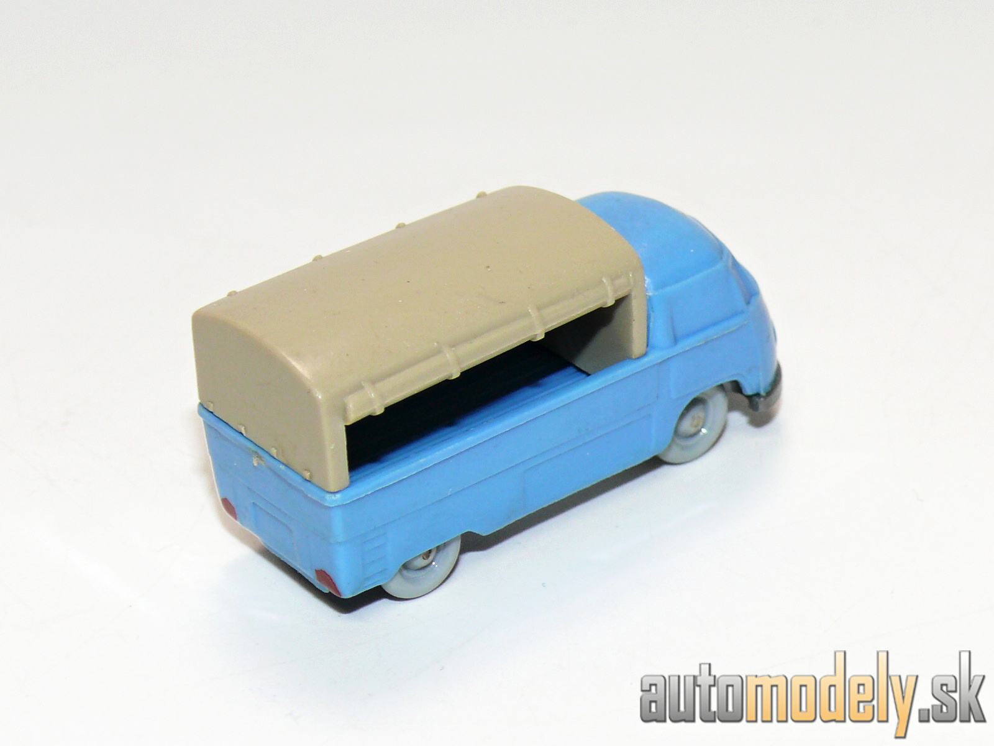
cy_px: 373
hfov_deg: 17.6
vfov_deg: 13.2
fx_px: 3216
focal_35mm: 112
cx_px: 497
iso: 100
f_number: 4
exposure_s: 1/30
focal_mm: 14.2
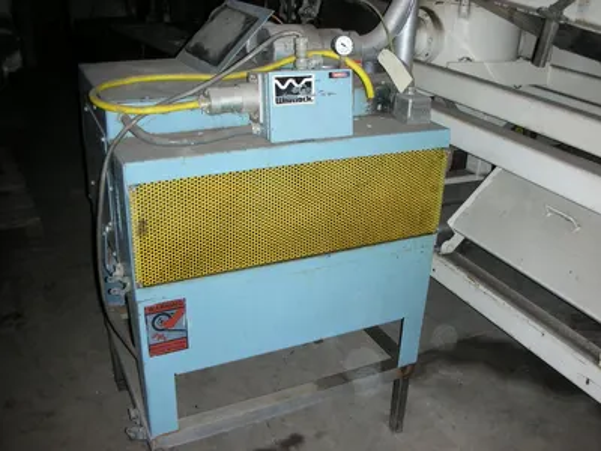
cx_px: 300
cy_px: 226
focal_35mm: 35
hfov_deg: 52.6
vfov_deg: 40.7
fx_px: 608
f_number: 3
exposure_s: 1/60.1
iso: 114
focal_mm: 5.8
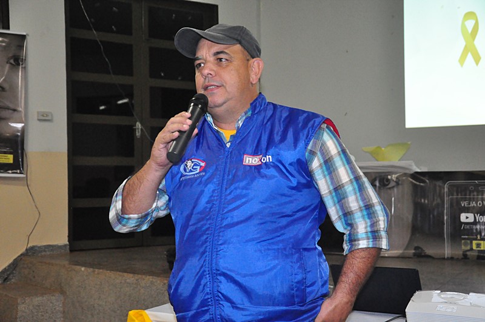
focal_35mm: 52
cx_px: 242
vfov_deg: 25.7
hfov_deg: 37.9
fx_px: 706
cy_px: 161
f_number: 4.5
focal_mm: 35
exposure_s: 1/80
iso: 3200
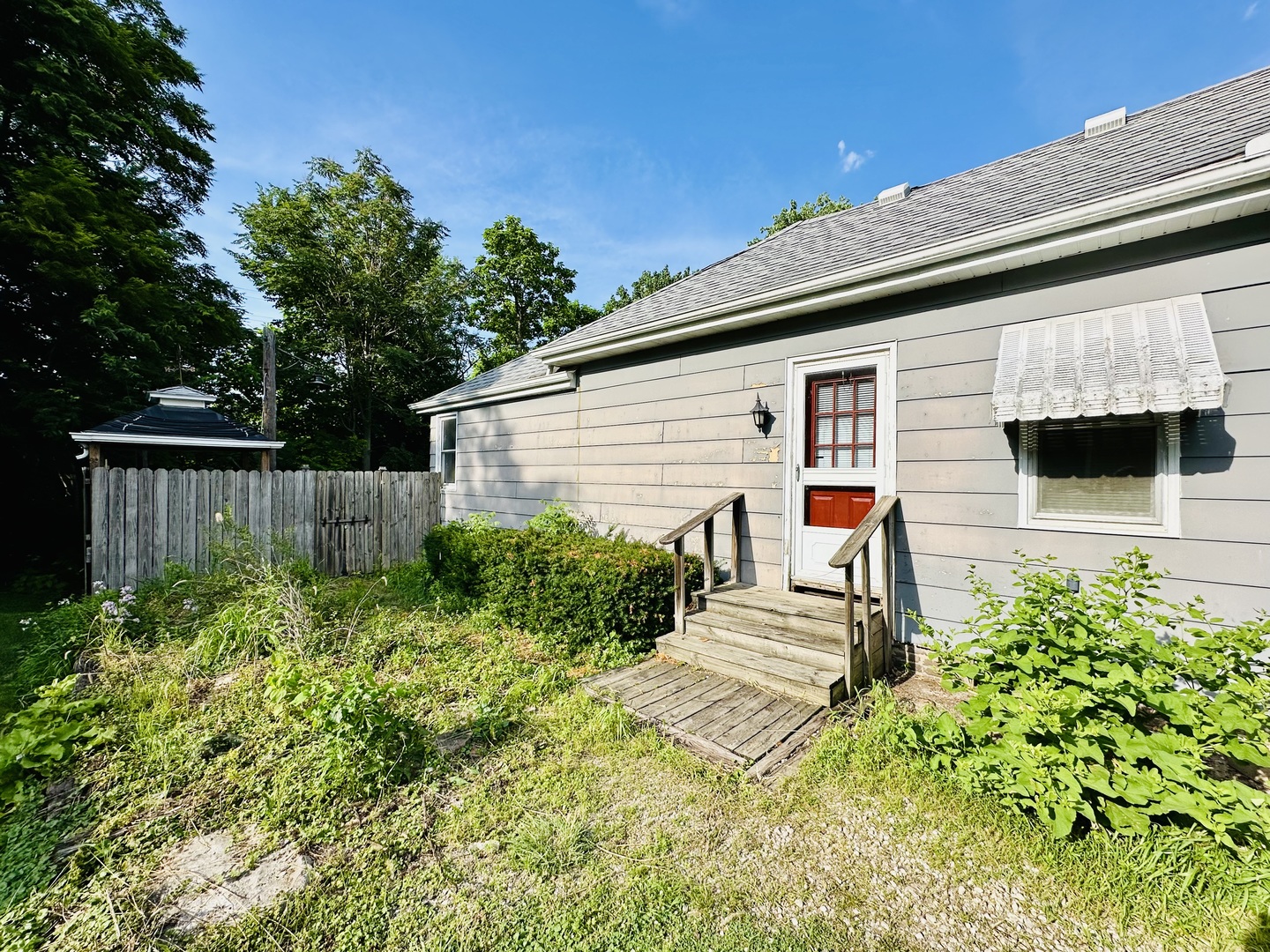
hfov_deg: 102.1
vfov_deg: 85.7
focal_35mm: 14
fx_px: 514
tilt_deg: +0.4
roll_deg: -0.7
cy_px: 476
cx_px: 635
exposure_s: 1/1949
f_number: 2.2
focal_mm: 2.22
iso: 40
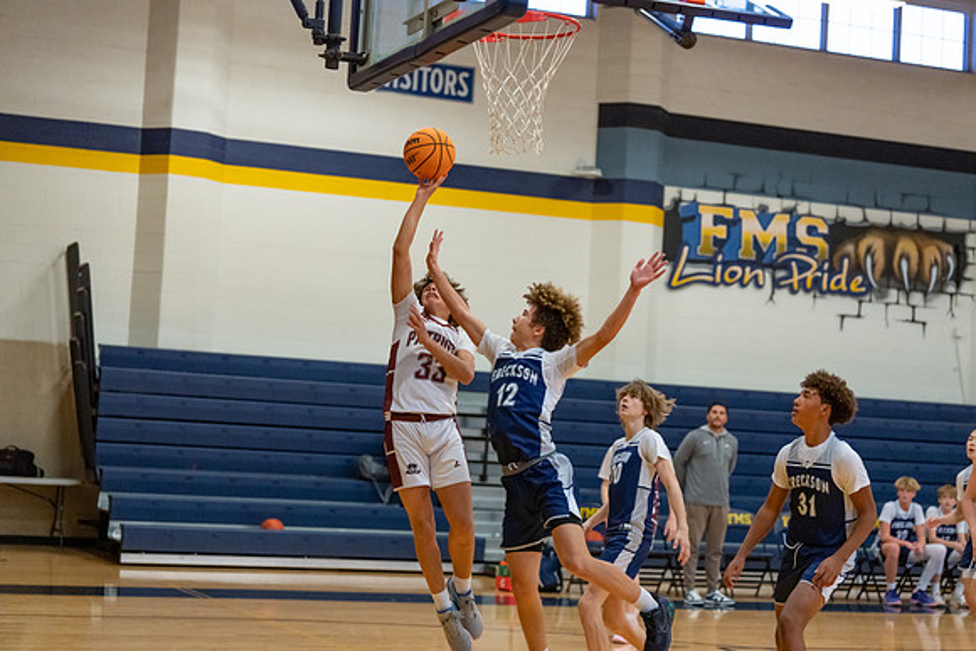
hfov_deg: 28.8
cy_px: 326
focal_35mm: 70
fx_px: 1898
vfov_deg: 19.5
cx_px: 488
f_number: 2.8
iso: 4000
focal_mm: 70
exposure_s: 1/1000
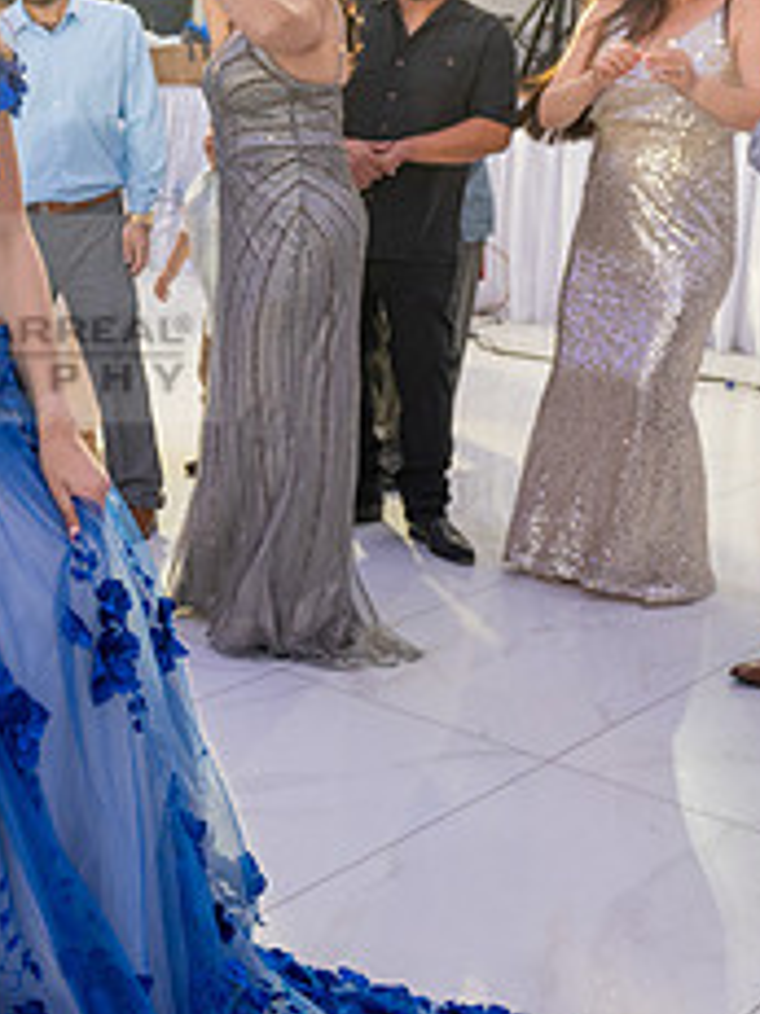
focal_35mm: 58
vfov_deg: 32.9
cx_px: -149
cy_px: 318
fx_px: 1699
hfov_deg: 23.1
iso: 800
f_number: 4.5
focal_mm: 24
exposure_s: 1/160
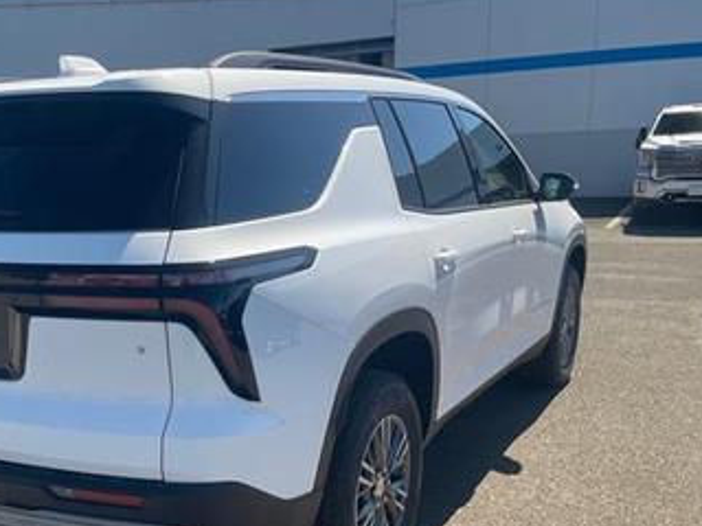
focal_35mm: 41
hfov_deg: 44.5
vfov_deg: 34.7
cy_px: 359
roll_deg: +1.5
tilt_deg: -13.9
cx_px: 189
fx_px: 831
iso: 32
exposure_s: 1/1233
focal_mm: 4.2
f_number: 1.6
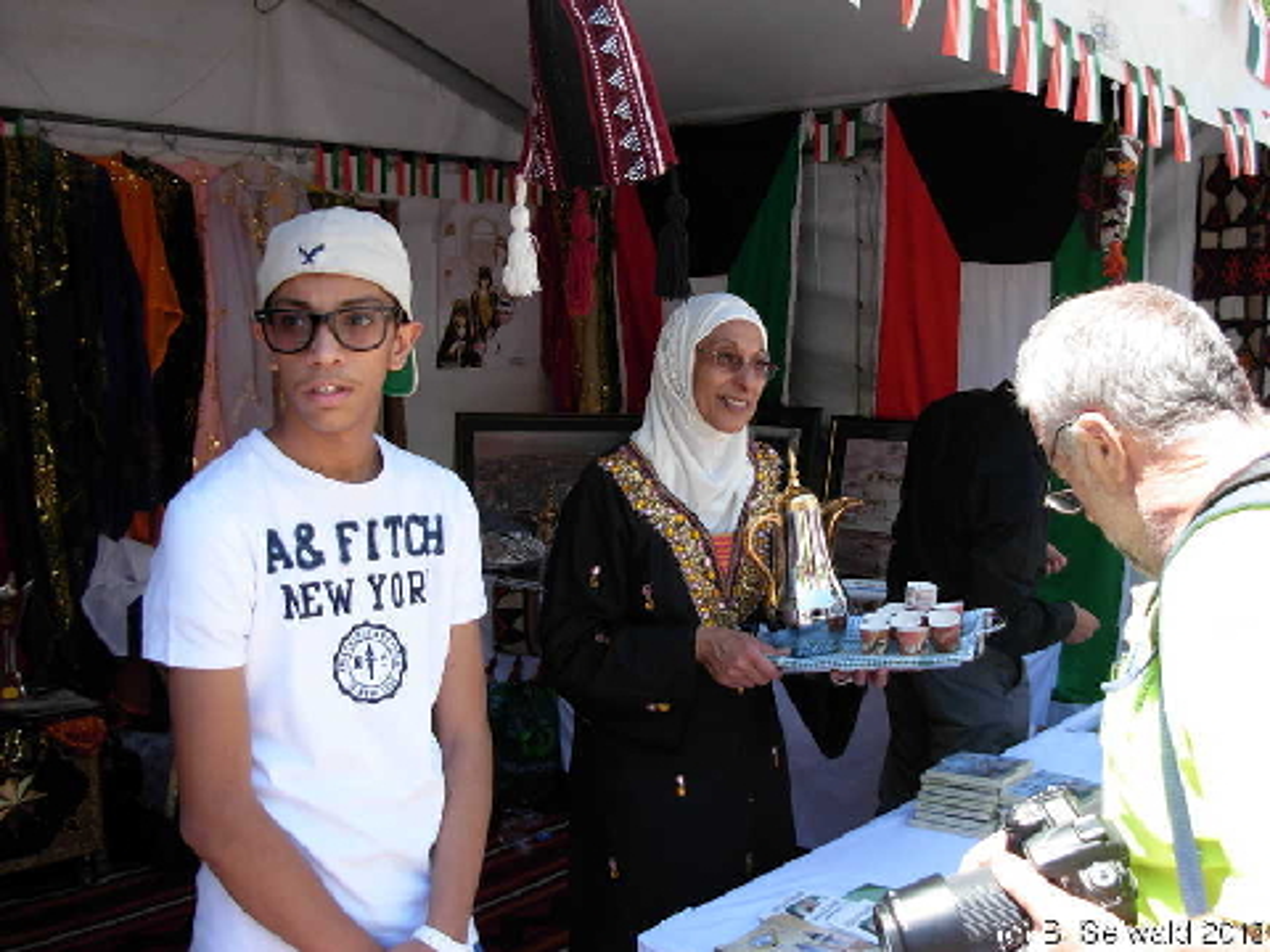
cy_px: 476
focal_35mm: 38
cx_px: 635
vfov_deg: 37.7
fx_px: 1394
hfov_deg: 49.0
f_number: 2.9
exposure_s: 1/222
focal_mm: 6.3
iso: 79
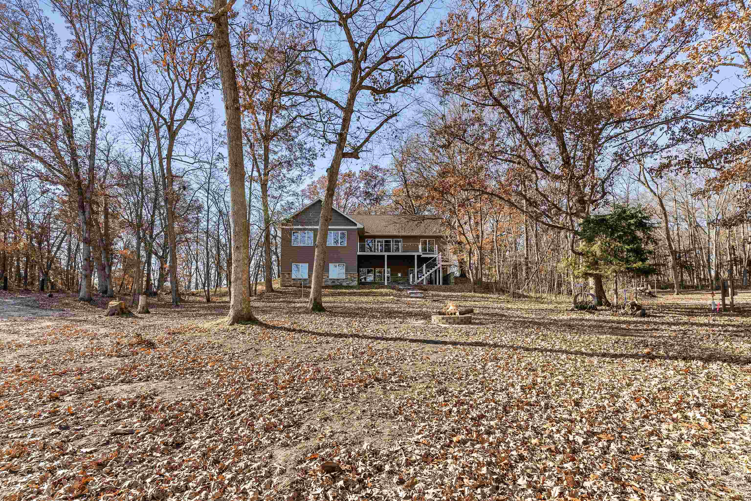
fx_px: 355
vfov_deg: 70.5
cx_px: 376
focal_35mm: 17
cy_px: 250
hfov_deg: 93.3
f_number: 9
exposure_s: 1/1000
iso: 800
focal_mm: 17
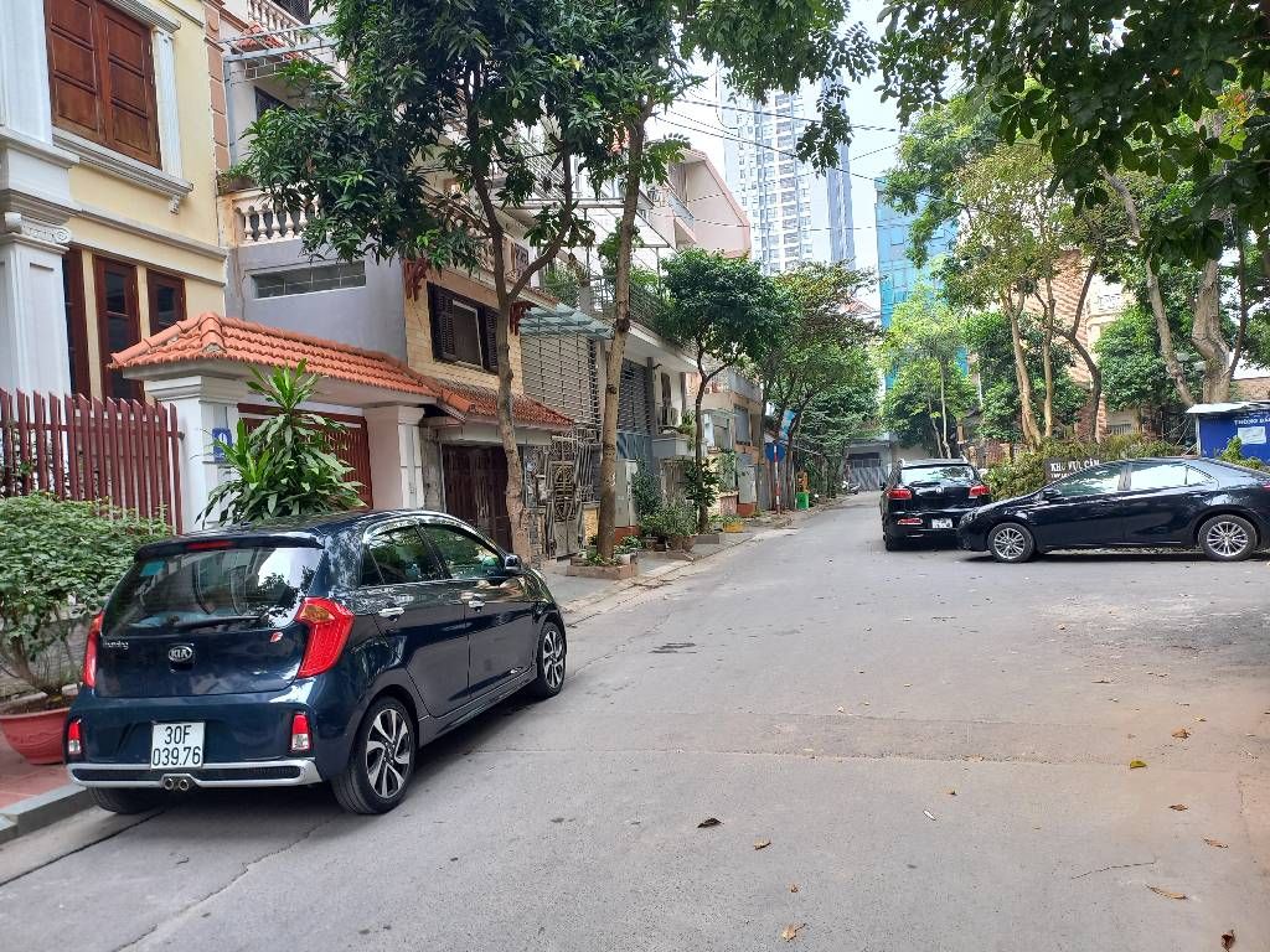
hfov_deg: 69.4
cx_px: 635
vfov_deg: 54.9
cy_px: 476
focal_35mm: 25
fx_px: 917
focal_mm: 4.65
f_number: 1.8
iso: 50
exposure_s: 1/152
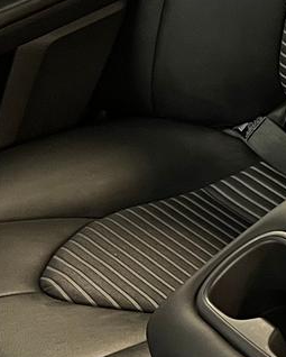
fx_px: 1078
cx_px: 677
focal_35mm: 102
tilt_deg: -33.5
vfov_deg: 18.8
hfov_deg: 12.2
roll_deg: -0.7
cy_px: 153
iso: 640
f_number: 1.5
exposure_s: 1/30
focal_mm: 5.7
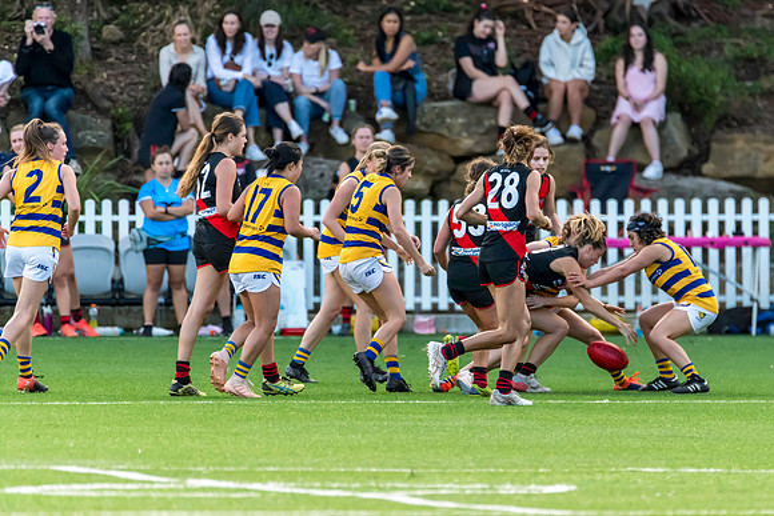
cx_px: 481
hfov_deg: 2.7
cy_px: 314
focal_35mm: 769
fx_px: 16526
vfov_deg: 1.8
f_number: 6.3
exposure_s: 1/1600
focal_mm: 600
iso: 3200
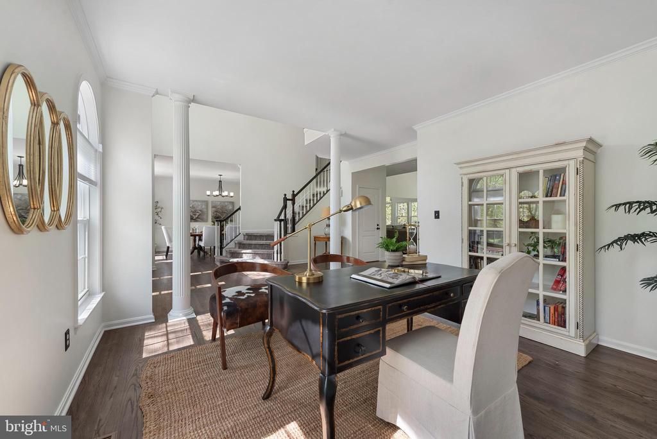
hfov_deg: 104.2
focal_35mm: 14
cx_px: 328
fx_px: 256
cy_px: 220
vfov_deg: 81.3
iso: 320
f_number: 8
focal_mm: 14
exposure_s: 1/13
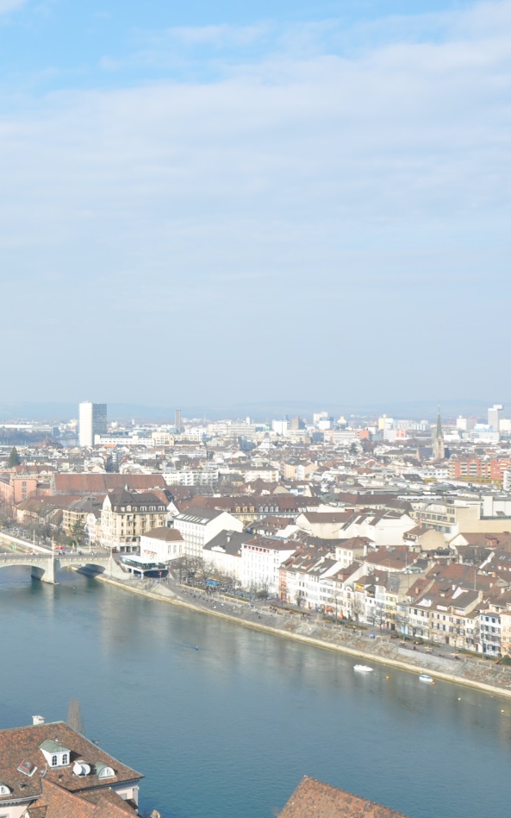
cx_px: -52
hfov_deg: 23.8
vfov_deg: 39.6
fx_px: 1136
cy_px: 411
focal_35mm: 51
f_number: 9
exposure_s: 1/320
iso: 200
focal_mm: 22
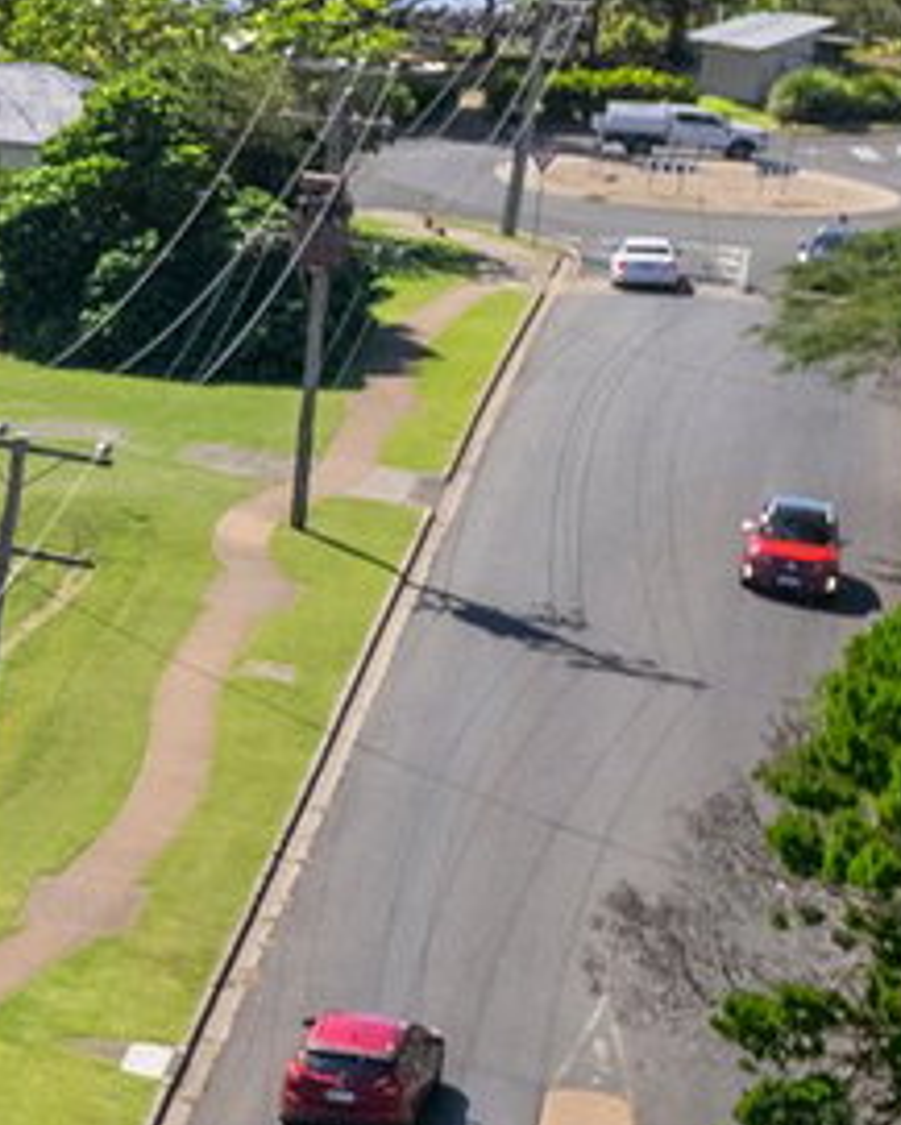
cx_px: -2030
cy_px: 450
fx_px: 4064
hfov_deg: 9.3
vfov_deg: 15.8
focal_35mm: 122
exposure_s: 1/3200
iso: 130
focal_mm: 8.38
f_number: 2.8
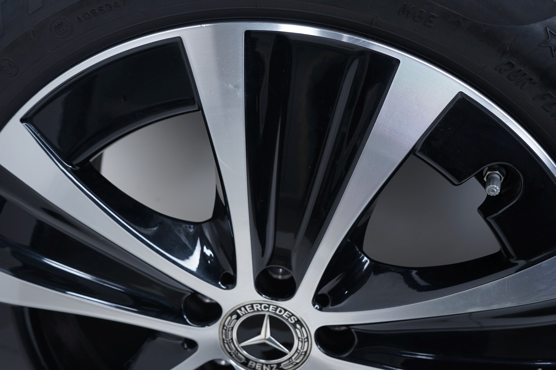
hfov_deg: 54.5
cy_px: 185
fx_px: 540
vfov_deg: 37.8
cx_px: 278
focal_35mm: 35
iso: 250
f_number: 7.1
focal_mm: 35
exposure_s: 1/100
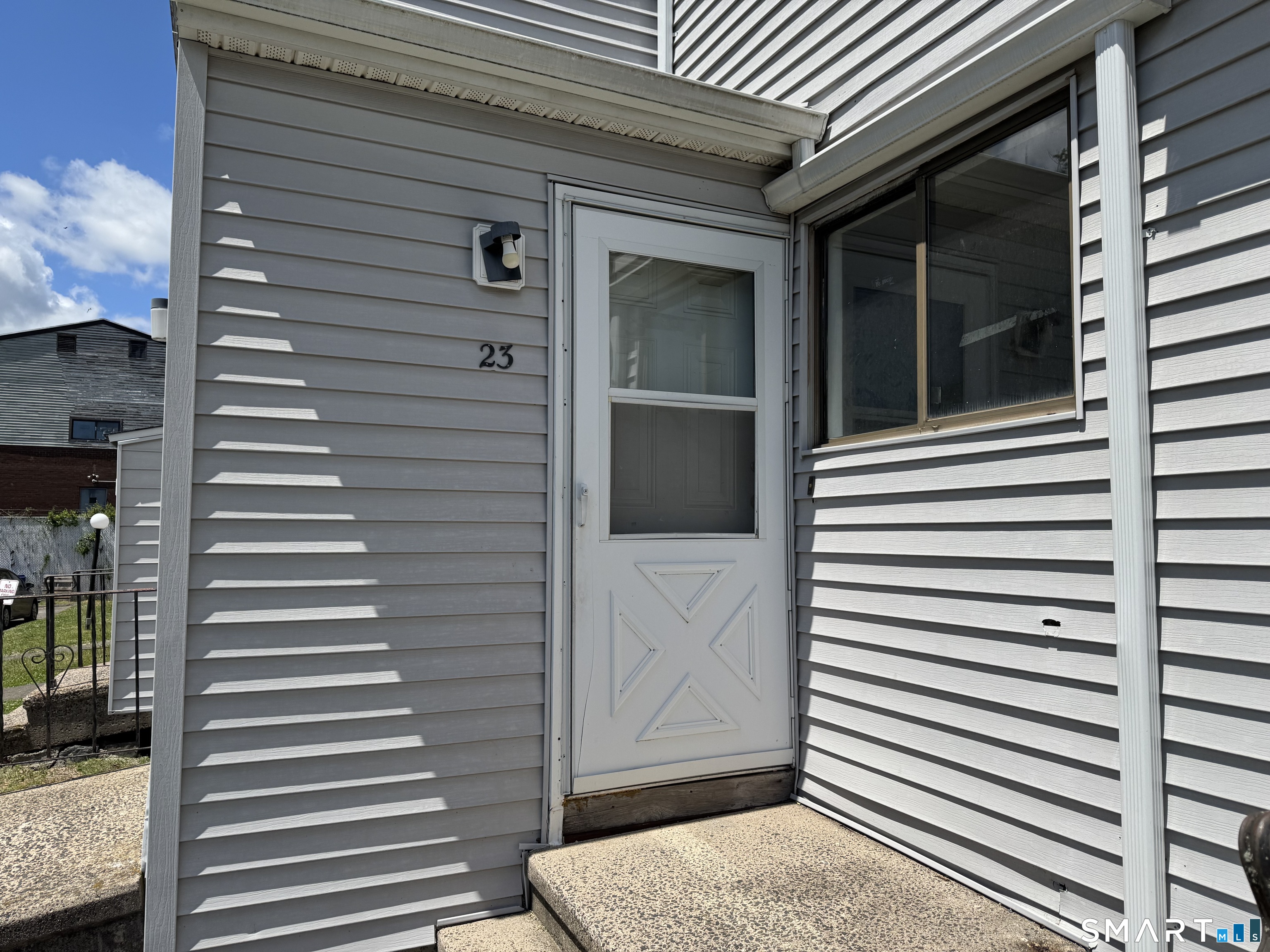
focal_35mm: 24
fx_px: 881
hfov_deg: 71.6
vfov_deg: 56.8
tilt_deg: +3.3
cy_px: 476
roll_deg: -0.6
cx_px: 635
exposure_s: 1/7092
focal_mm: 6.76
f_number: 1.78
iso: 80
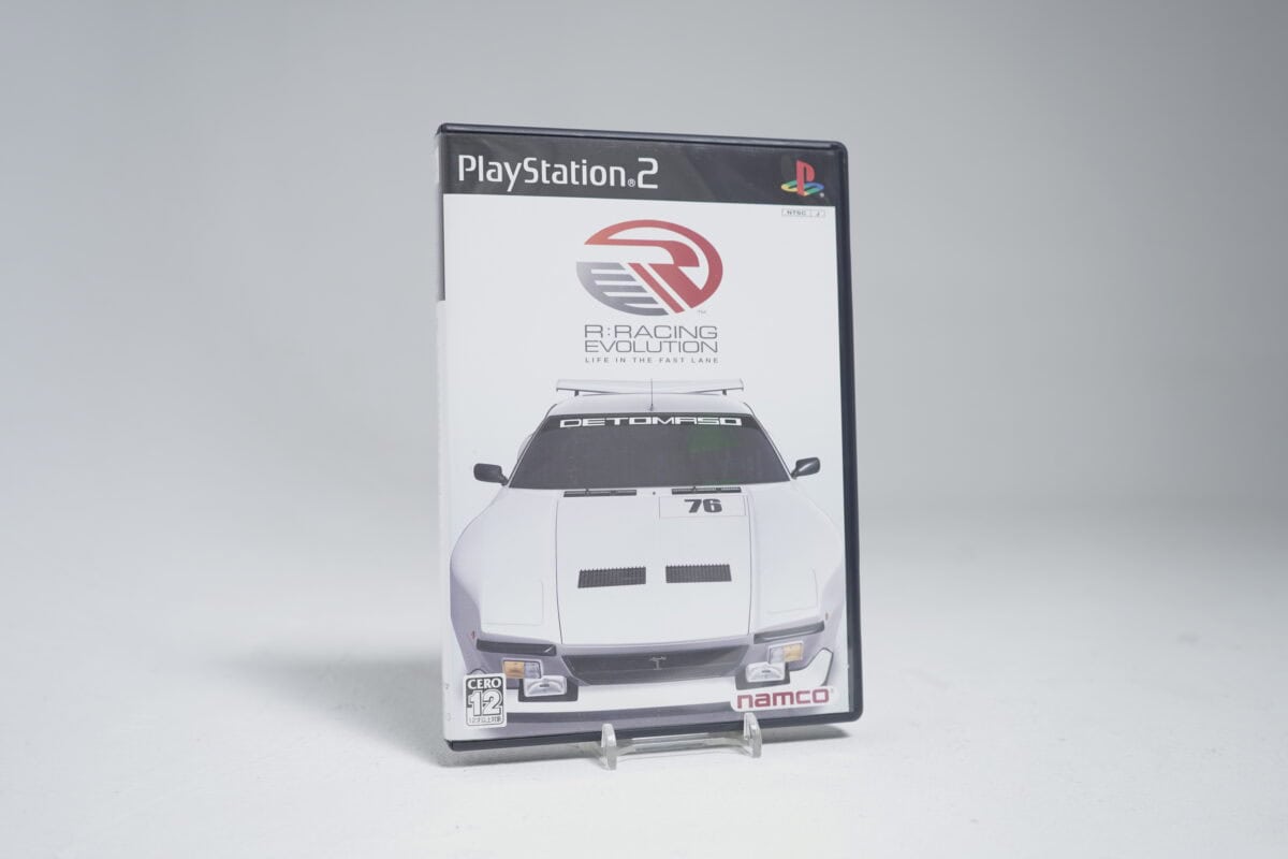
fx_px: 1288
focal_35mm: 36
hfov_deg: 53.1
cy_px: 430
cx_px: 644
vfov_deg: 36.9
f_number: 5.6
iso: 640
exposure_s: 1/25
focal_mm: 36
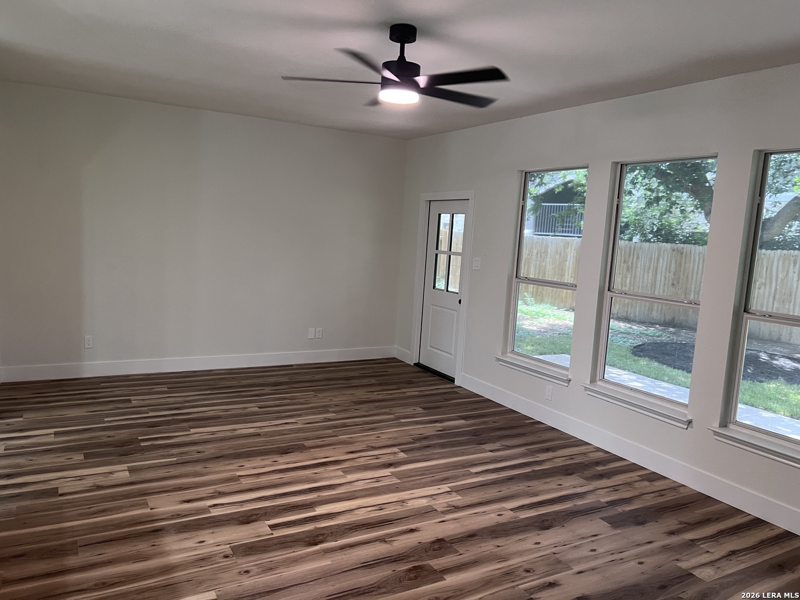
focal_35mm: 26
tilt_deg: -7.5
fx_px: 601
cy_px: 300
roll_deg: -3.9
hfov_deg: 67.3
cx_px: 400
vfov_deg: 53.1
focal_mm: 5.7
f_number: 1.5
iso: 200
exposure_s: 1/60
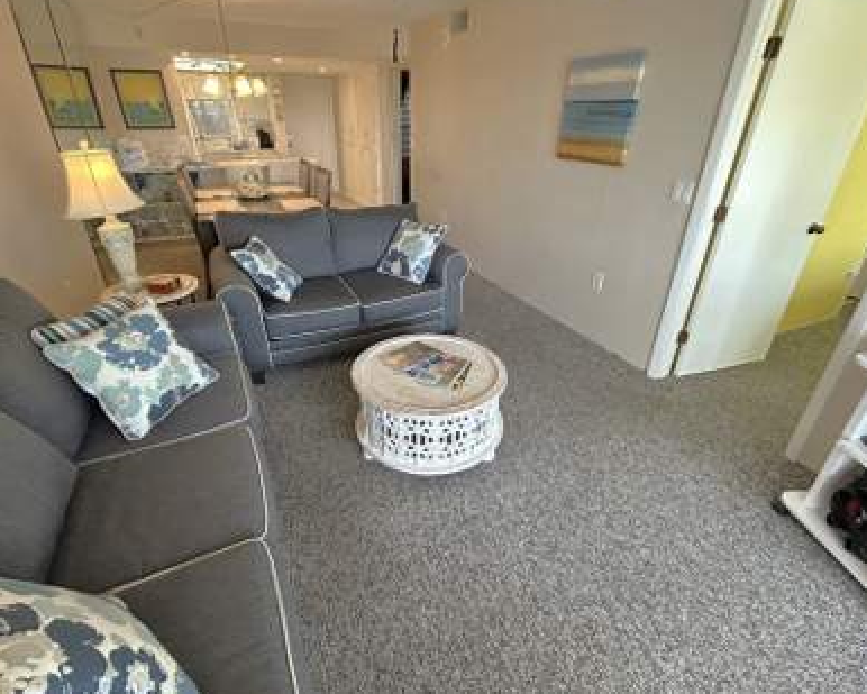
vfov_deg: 77.0
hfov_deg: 89.6
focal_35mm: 17
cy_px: 339
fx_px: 436
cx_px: 429
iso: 320
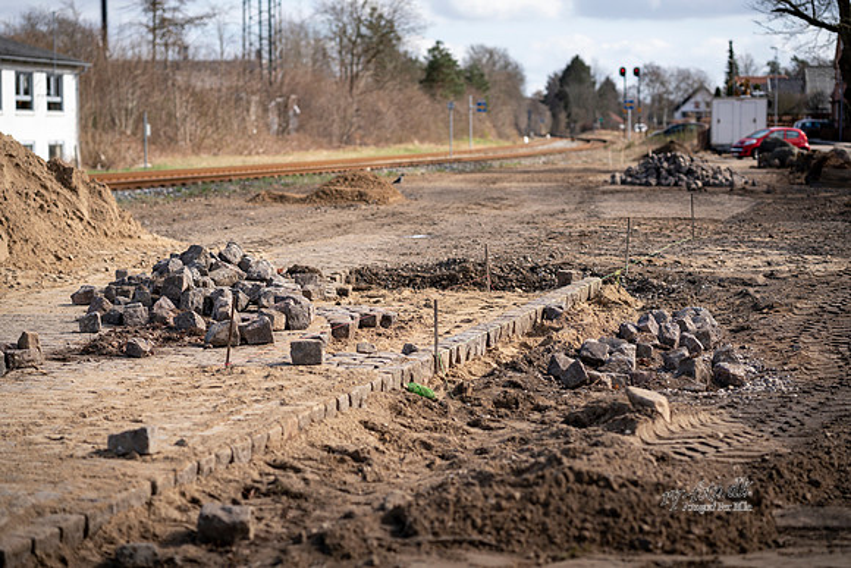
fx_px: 2010
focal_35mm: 85
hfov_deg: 23.9
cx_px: 426
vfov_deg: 16.1
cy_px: 284
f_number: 2.5
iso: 100
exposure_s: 1/1000
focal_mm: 85
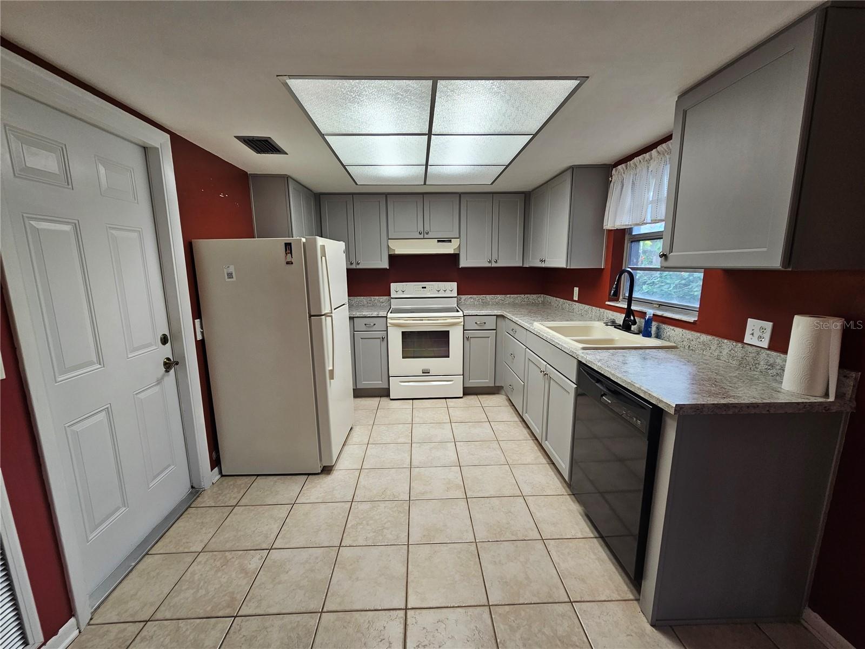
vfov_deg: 89.9
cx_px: 432
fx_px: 325
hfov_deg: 106.2
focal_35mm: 13
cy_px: 324
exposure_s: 1/60
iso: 100
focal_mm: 2.2
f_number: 2.2
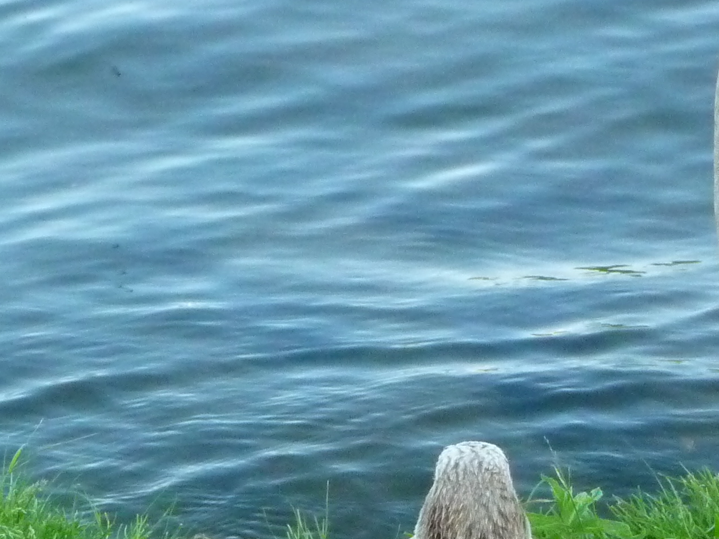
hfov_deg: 7.0
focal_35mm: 283
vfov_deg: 5.2
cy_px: 348
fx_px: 5877
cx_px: 536
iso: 640
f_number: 4.7
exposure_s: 1/200
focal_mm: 17.5
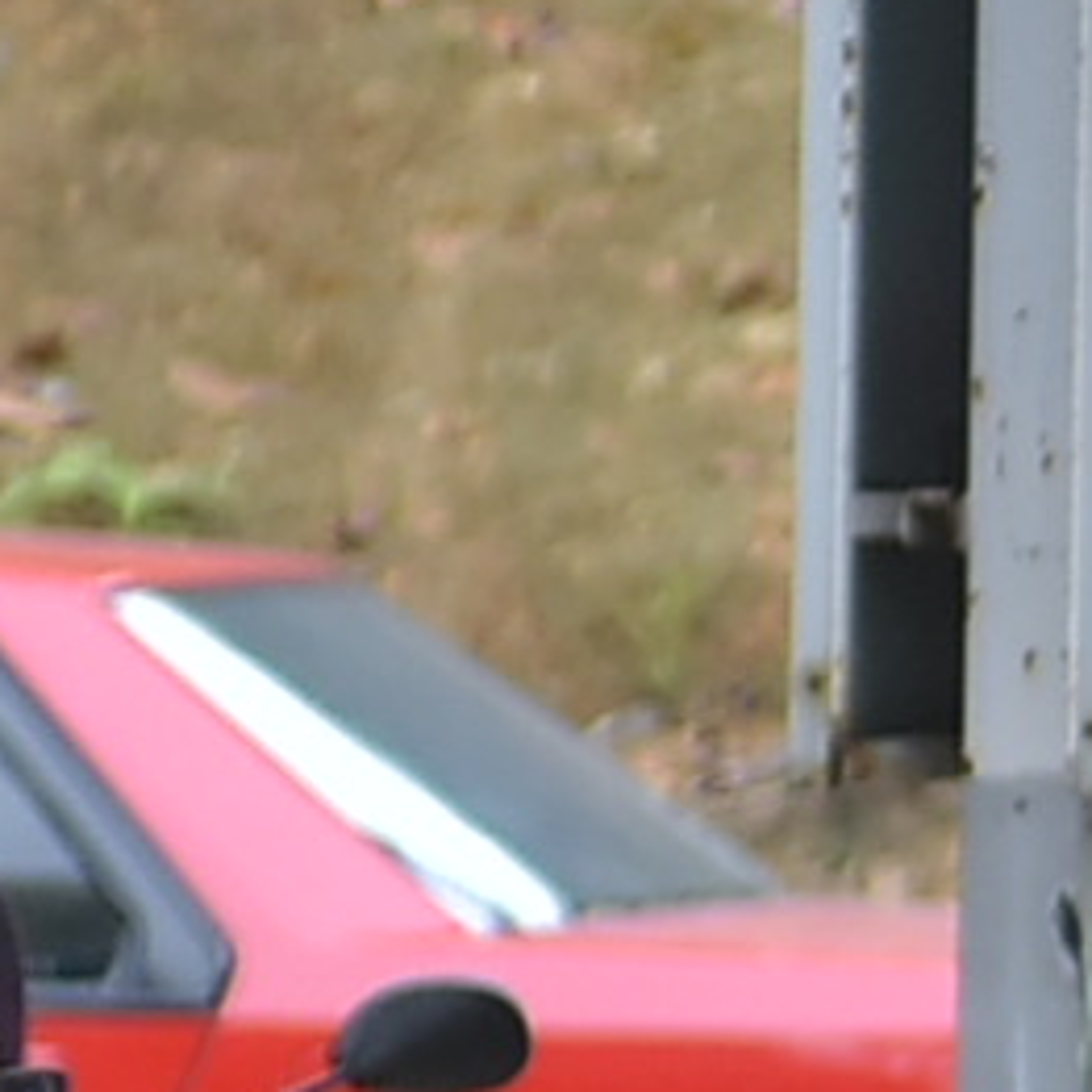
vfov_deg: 2.1
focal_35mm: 846
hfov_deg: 2.0
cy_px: 742
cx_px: 3780
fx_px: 30194
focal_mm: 58
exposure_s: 1/1000
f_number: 3.2
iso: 400
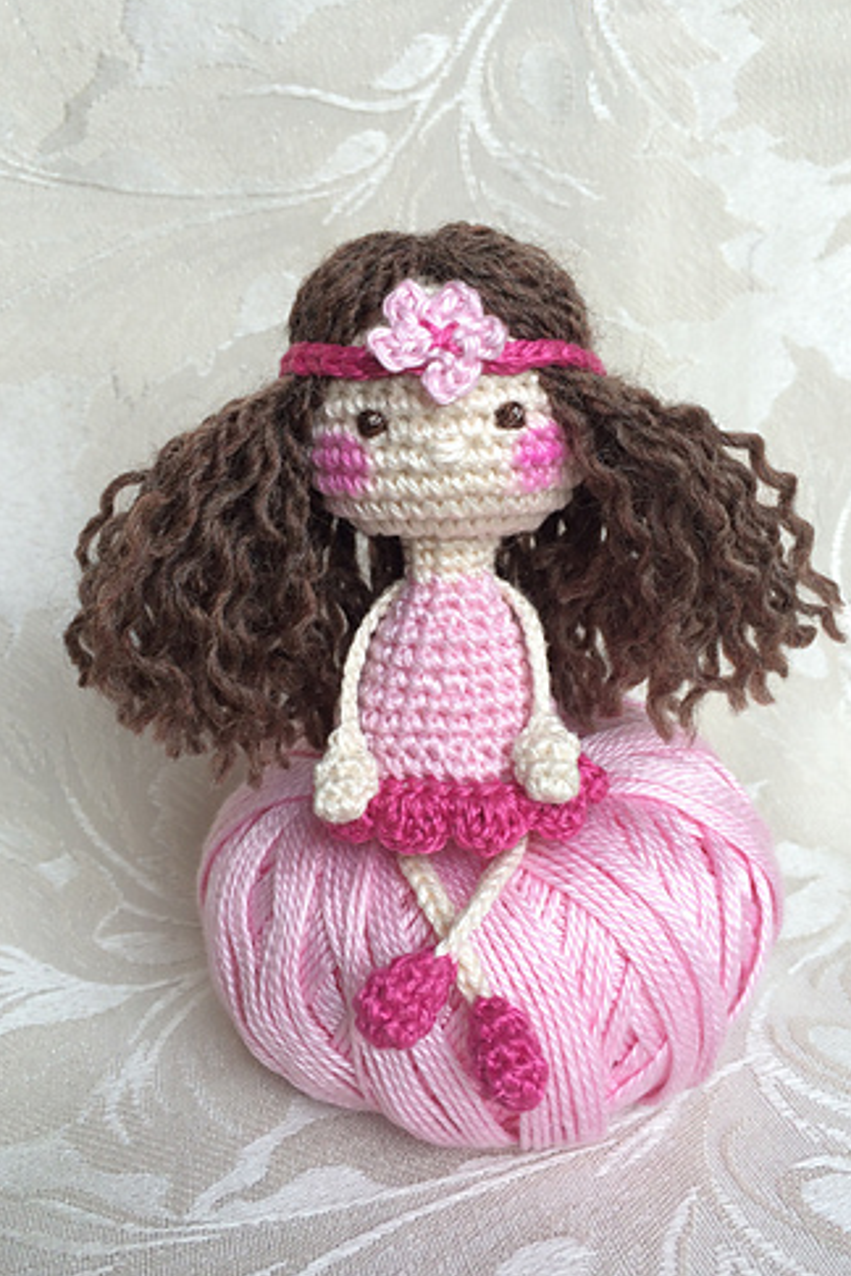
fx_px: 1099
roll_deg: +2.0
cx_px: 427
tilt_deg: -14.9
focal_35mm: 31
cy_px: 641
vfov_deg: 60.3
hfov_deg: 42.3
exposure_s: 1/120
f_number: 2.2
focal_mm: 4.15
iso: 64
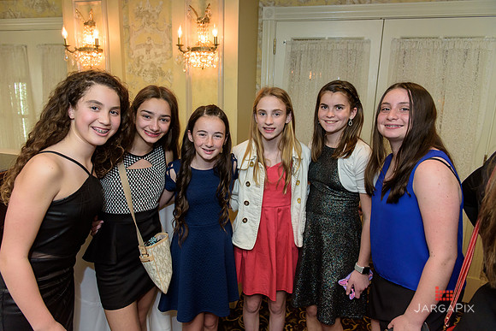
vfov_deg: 53.2
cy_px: 166
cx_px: 248
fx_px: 331
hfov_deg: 73.7
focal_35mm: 24
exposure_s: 1/125
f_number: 3.2
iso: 1600
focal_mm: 24
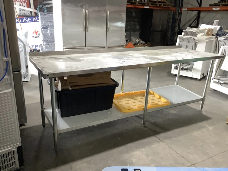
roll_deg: -3.4
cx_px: 114
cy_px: 86
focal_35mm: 31
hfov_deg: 58.3
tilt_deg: -16.5
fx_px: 204
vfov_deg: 45.5
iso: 160
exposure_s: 1/60
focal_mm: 3.3
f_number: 2.4
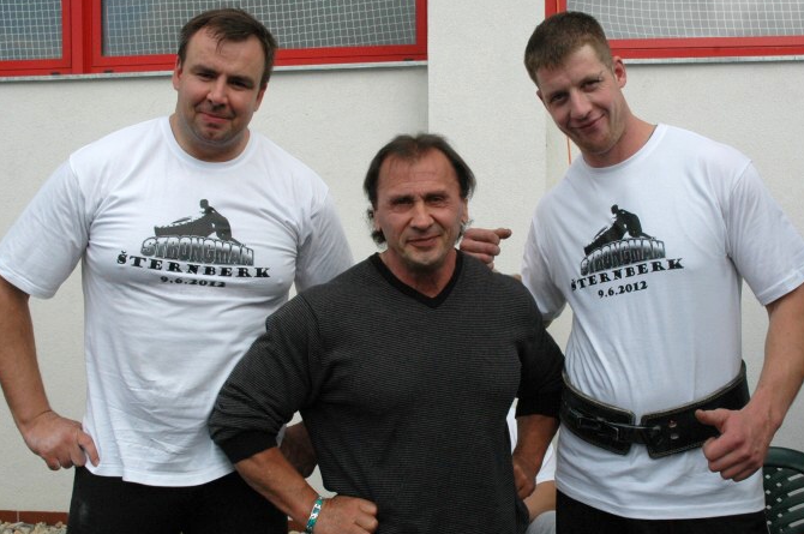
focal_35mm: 43
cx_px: 418
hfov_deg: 45.5
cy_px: 286
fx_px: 959
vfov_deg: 31.1
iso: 500
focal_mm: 24
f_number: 11
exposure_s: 1/400
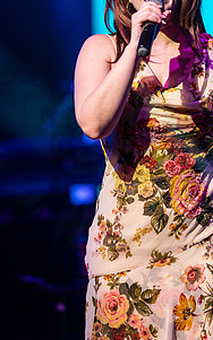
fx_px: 1914
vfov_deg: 10.2
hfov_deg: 6.4
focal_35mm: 206
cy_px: 107
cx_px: 152
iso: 500
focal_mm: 135
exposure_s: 1/320
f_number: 1.8
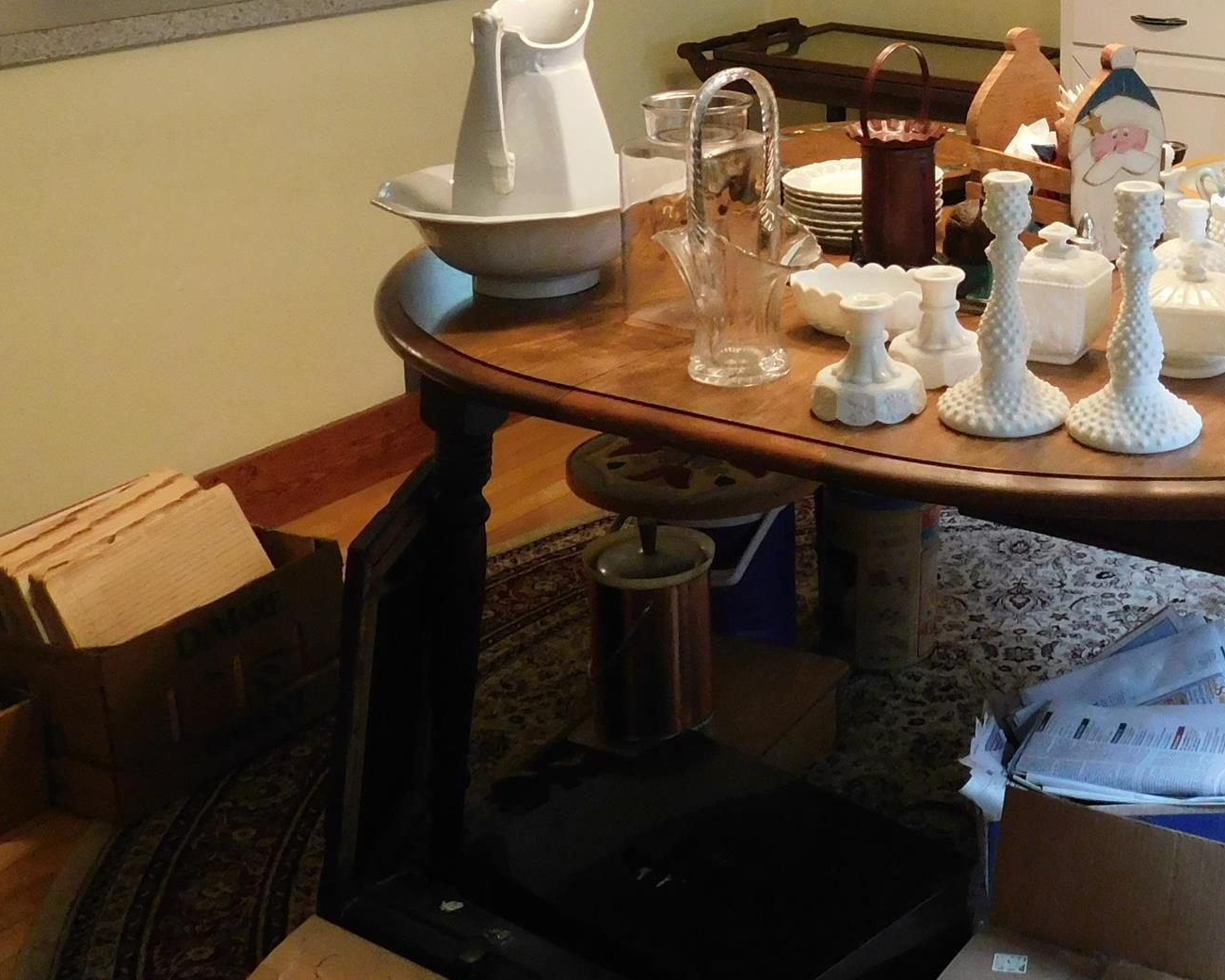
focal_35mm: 53
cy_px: 113
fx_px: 1922
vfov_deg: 27.7
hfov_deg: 34.1
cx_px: 1013
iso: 400
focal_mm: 4
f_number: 3
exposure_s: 1/25
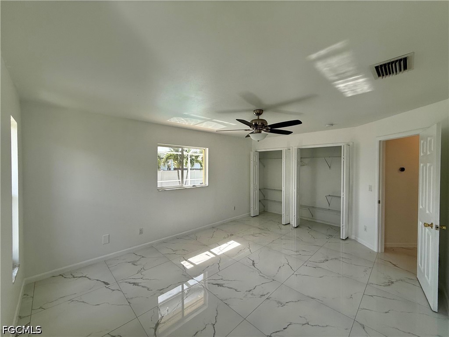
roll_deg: -0.3
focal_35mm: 14
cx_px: 224
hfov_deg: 102.1
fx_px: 182
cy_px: 168
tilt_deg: -0.4
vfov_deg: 85.7
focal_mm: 2.22
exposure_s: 1/171
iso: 64
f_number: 2.2
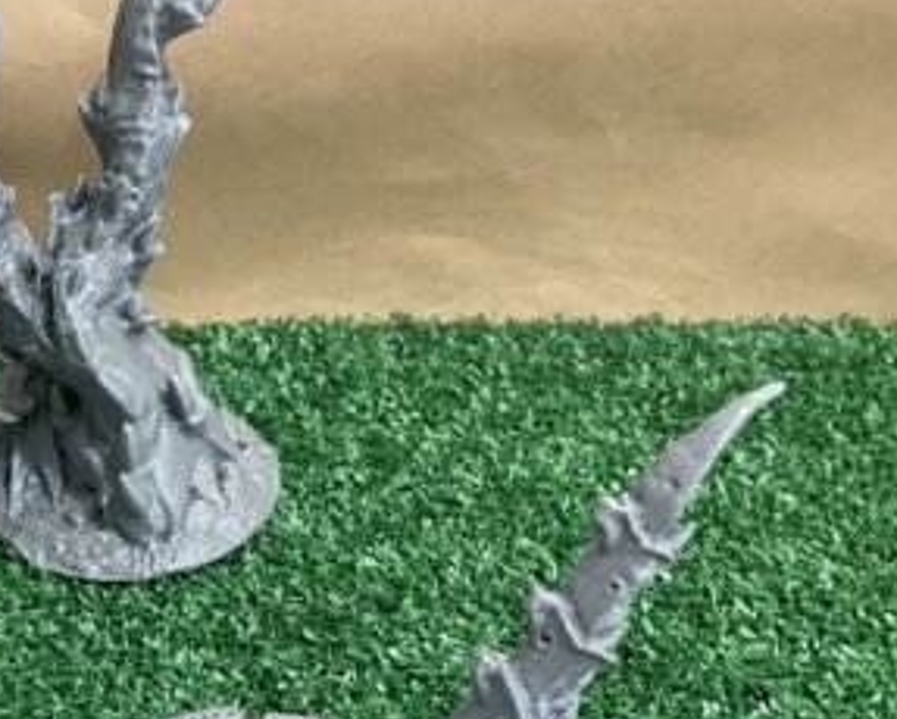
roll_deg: +0.5
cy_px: 416
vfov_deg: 28.6
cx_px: 91
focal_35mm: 53
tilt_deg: -27.3
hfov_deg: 33.5
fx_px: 1408
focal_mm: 4.2
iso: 500
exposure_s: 1/46
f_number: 1.6
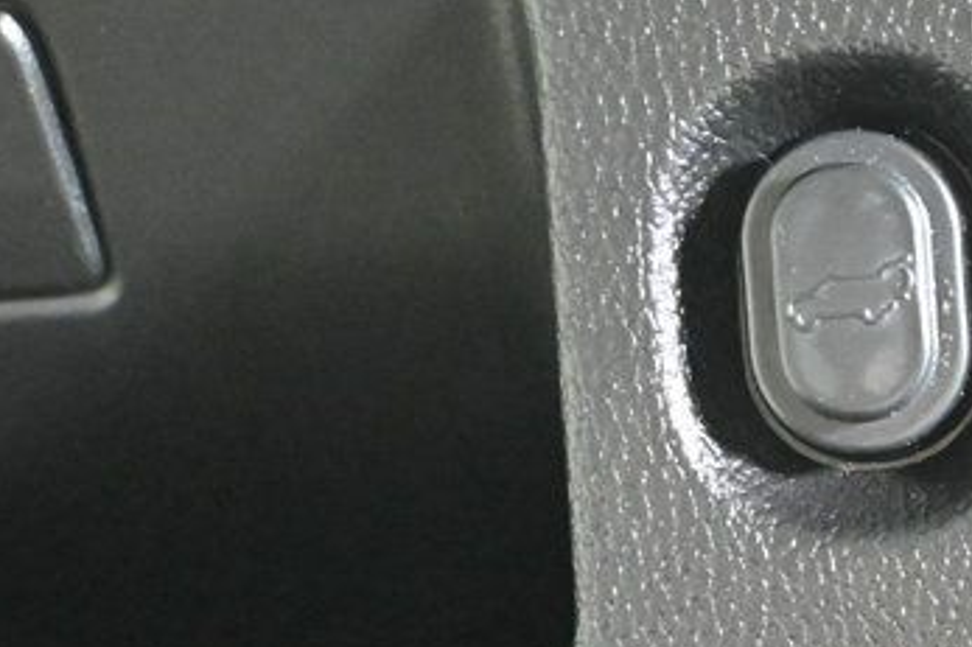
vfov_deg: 11.9
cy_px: 521
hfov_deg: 17.6
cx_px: 818
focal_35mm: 115
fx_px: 3103
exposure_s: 1/20
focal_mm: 26
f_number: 4.5
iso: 12800
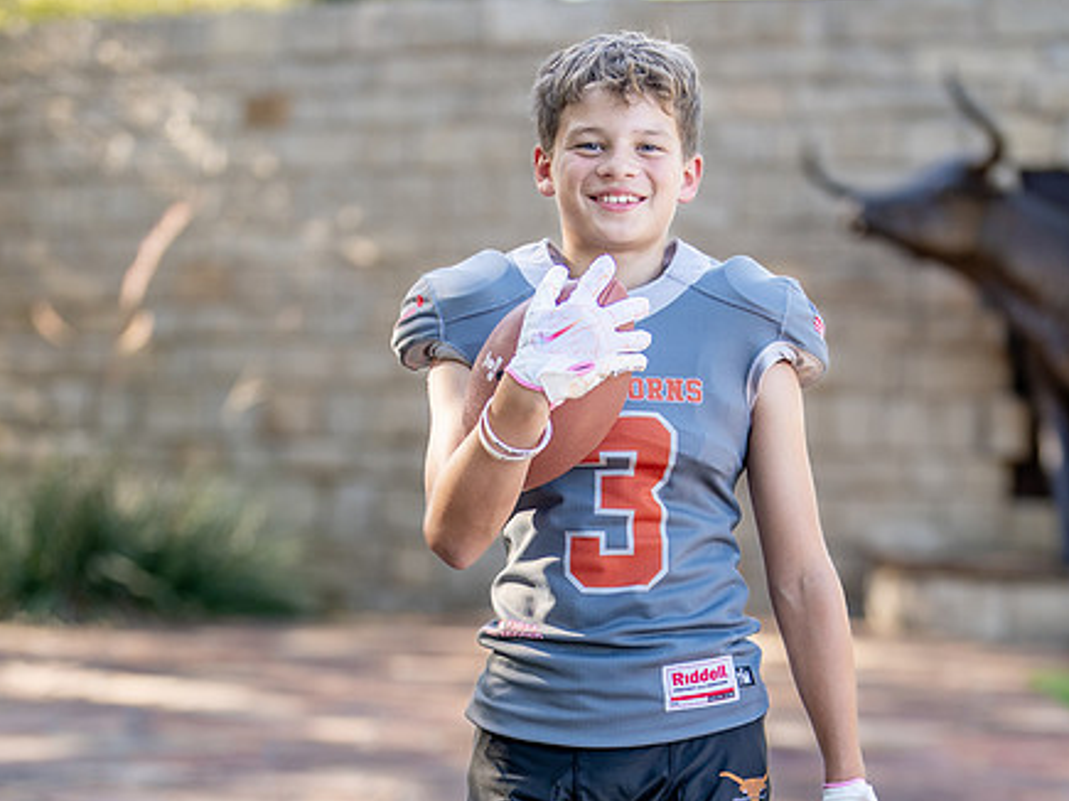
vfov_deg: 12.8
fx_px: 3520
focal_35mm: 114
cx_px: 694
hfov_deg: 17.2
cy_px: 769
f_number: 1.2
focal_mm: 50
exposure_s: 1/1000
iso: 100
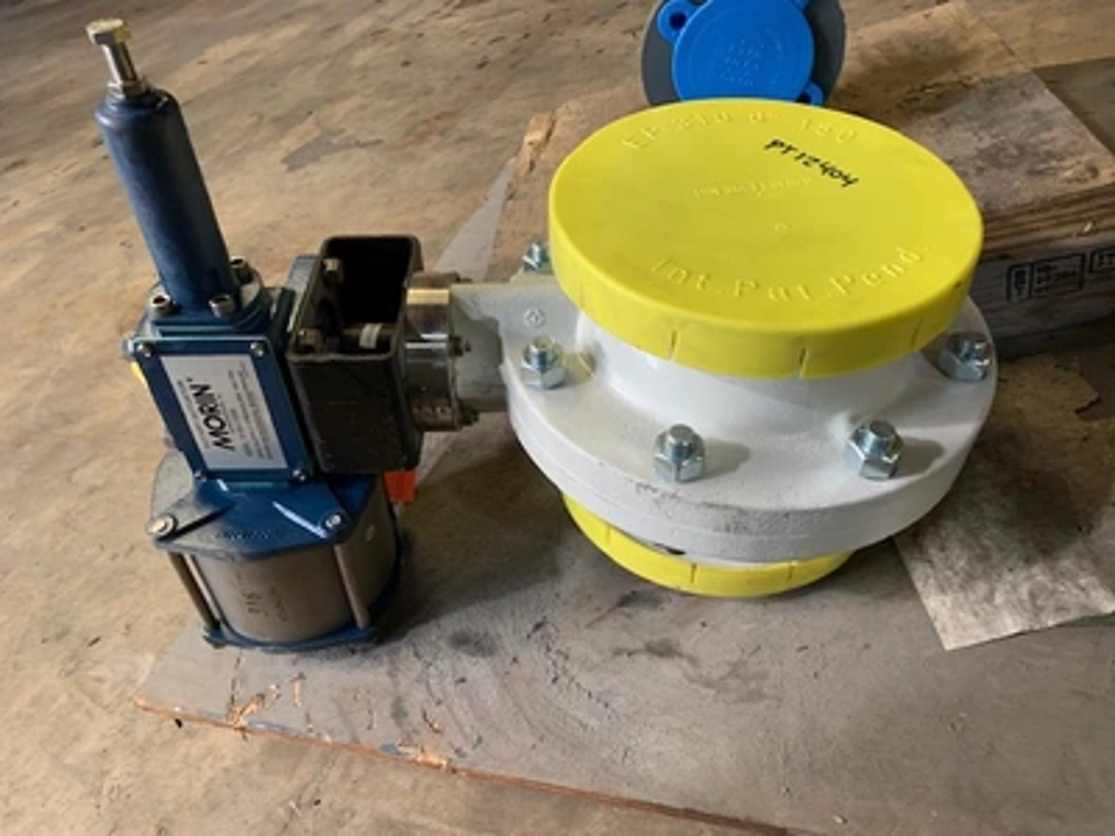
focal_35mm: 26
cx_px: 558
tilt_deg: -37.4
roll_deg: +22.0
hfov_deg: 67.3
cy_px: 418
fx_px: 837
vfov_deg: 53.1
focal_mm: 4.25
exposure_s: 1/60
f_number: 1.8
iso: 200
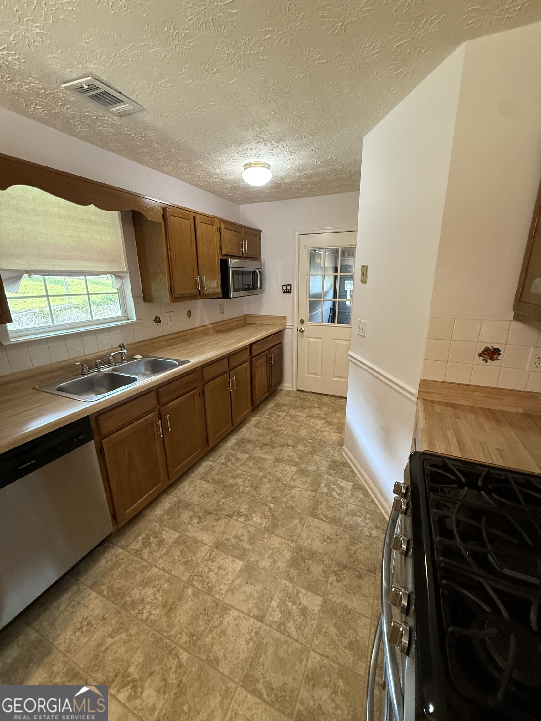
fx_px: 292
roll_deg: -0.9
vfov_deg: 102.1
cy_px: 360
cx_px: 270
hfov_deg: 85.7
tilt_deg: -13.2
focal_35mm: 14
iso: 400
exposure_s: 1/60
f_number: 2.2
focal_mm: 2.22
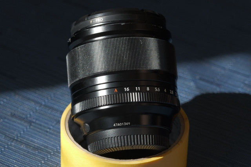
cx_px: 126
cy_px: 84
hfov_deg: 15.2
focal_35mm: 135
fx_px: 941
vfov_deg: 10.2
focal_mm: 90
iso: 160
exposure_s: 1/80
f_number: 8
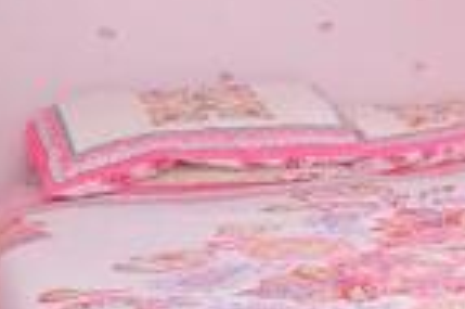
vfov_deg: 19.2
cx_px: 780
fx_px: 890
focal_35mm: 69
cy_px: 8
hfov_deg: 21.7
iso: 200
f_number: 5.6
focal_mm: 10
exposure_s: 1/125
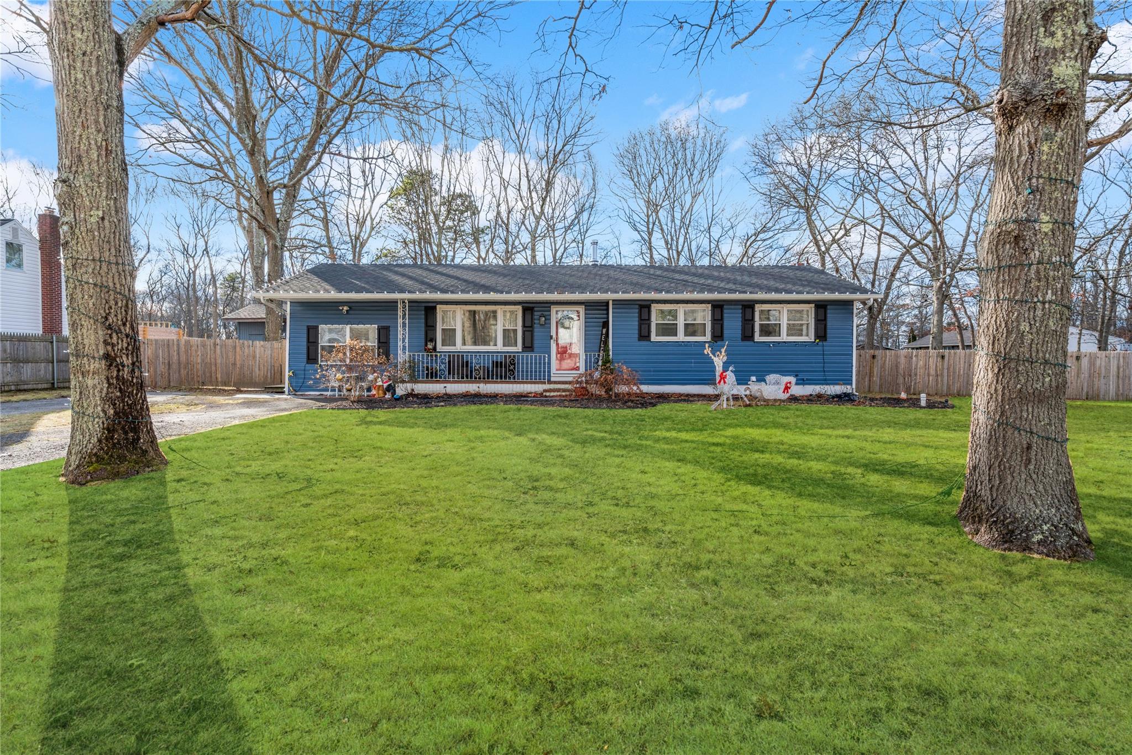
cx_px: 566
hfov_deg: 96.7
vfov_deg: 73.7
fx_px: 503
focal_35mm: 16
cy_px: 378
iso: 125
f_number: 7.1
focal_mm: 16
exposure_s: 1/200
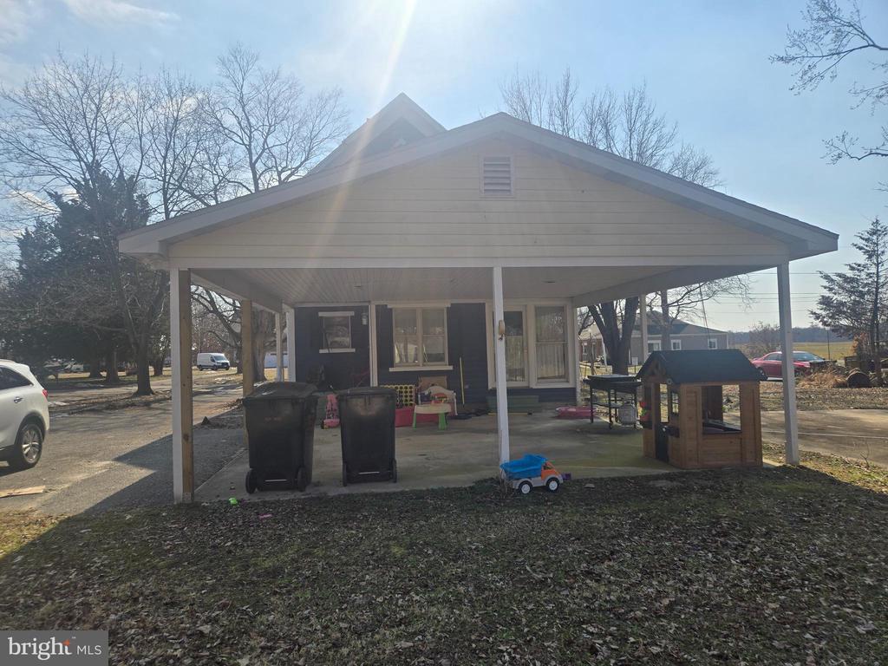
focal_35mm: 23
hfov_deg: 73.9
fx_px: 590
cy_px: 333
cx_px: 444
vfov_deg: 58.9
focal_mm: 5.4
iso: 25
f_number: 1.8
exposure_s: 1/4661
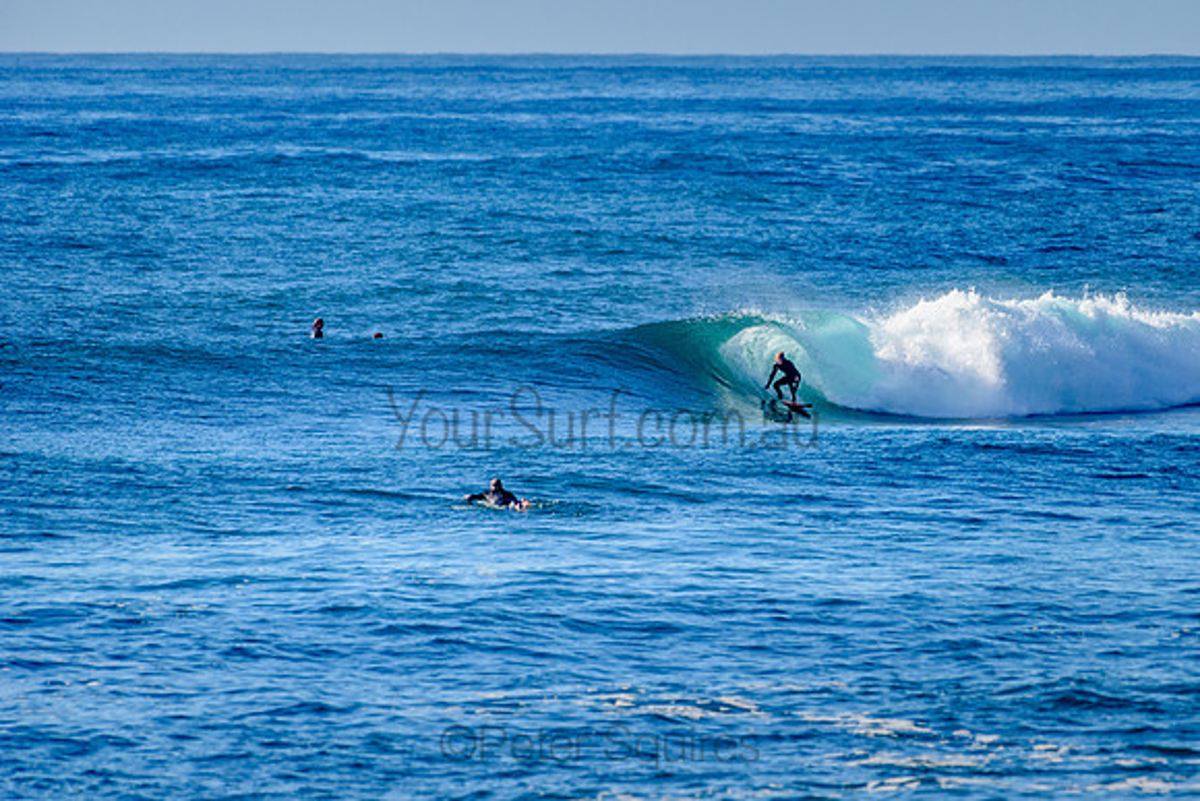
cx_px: 736
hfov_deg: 3.4
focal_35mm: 613
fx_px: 20444
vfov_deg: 2.2
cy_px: 341
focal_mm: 500
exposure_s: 1/2000
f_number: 5.6
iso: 220
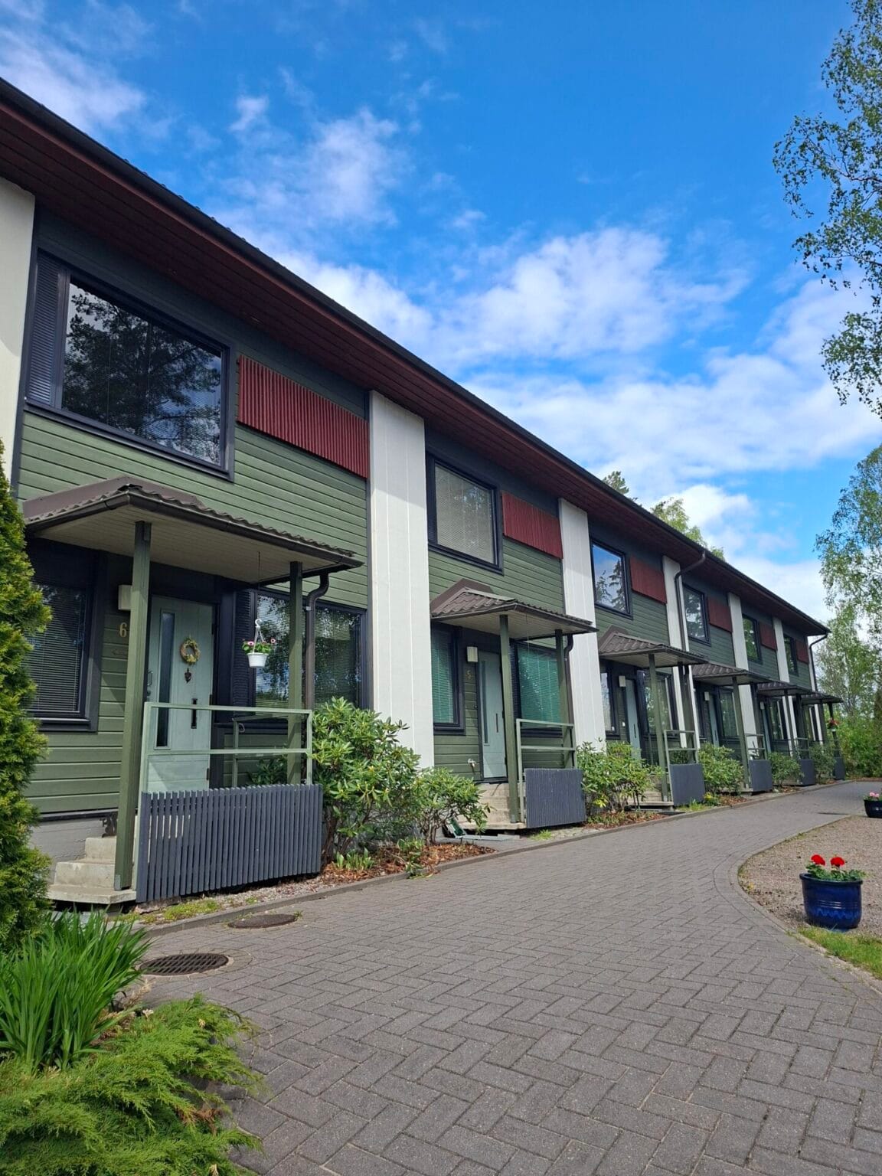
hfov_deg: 58.9
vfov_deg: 73.9
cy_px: 588
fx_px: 781
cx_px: 441
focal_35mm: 23
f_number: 1.8
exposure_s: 1/1261
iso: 50
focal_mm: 5.54
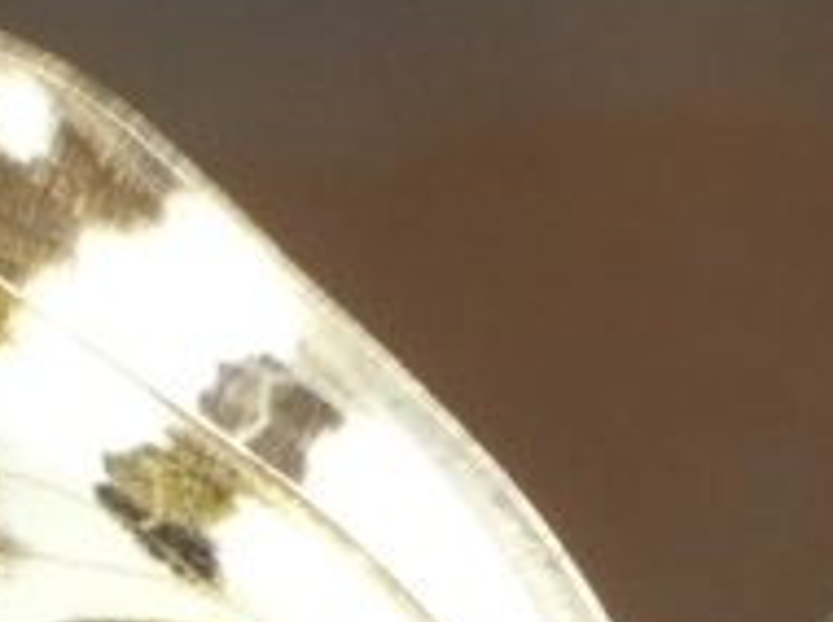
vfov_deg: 1.1
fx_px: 32397
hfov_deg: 1.5
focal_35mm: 1348
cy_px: 823
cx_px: 605
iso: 200
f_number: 5.6
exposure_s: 1/80
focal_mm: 71.7
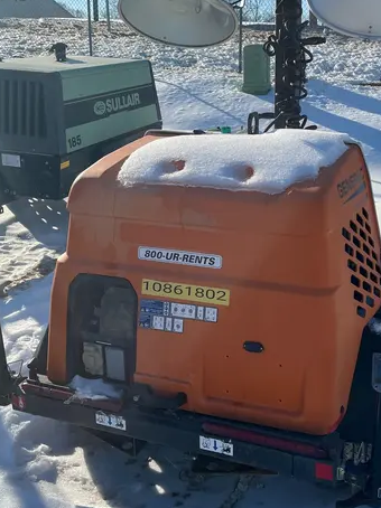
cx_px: 262
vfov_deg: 44.5
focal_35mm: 42
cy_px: 195
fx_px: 617
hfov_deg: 33.9
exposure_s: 1/3623
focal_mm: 5.1
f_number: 1.6
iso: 50
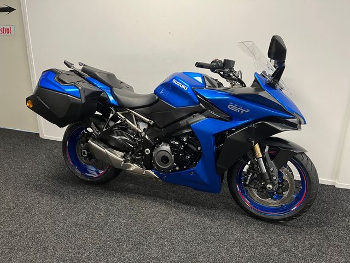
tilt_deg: -18.1
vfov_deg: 53.1
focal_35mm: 26
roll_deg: -1.2
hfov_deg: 67.3
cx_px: 175
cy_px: 132
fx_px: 263
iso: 125
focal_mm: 5.1
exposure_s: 1/50
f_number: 1.6
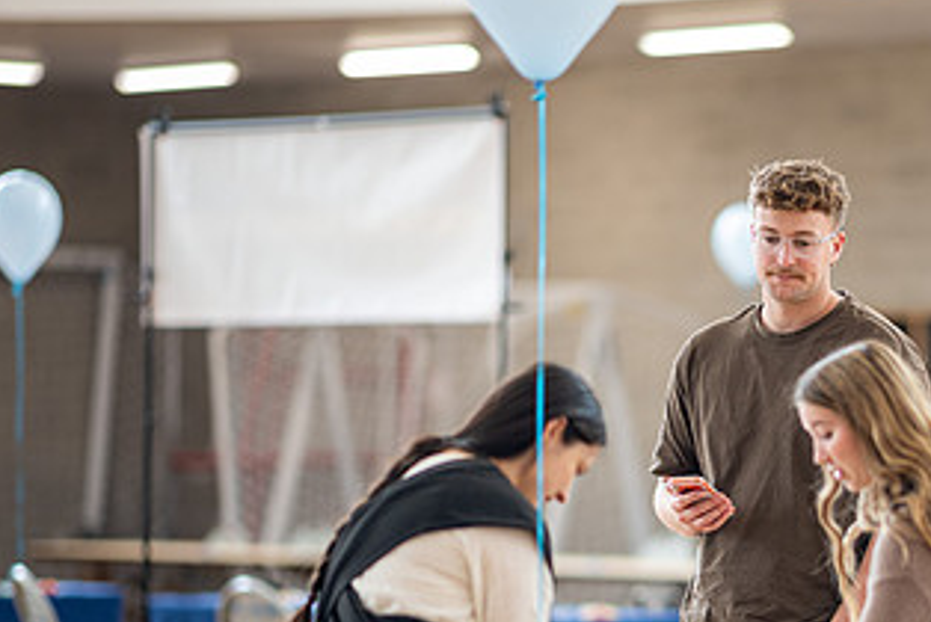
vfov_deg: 6.7
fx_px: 5306
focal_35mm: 205
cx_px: 802
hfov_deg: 10.0
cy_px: 519
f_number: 1.4
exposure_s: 1/160
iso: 200
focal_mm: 105
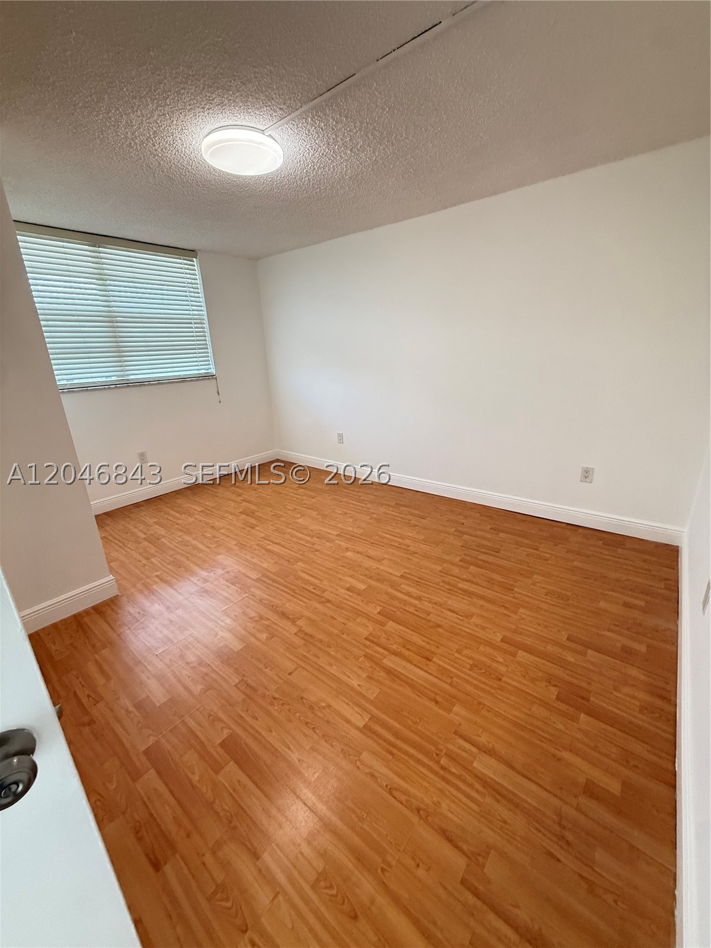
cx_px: 356
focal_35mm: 14
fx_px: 383
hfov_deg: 85.7
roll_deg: +2.3
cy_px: 474
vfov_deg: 102.1
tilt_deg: -18.0
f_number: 2.2
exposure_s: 1/120
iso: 400
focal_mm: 2.22
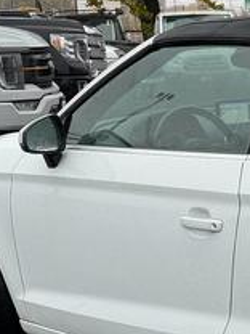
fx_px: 1069
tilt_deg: -14.8
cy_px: 310
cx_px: 442
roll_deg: +0.3
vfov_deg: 17.4
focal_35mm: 111
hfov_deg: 12.3
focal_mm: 6.76
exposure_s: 1/374
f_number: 1.78
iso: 80
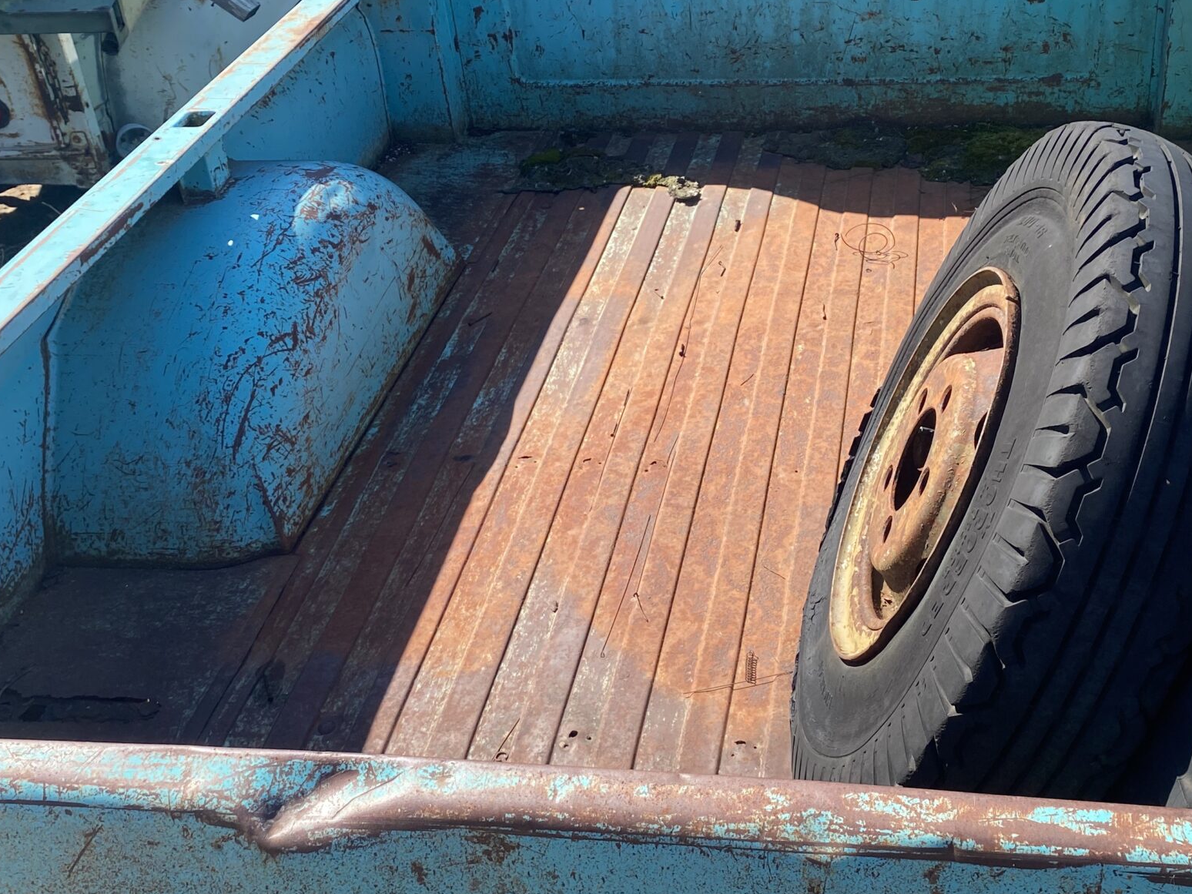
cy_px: 367
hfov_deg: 43.3
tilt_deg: -29.3
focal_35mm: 43
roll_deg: +5.0
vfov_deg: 33.5
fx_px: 1481
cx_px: 782
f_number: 1.8
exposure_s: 1/858
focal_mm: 4.25
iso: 32
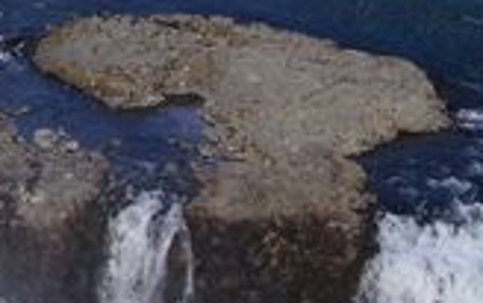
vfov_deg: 5.8
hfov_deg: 9.3
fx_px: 2939
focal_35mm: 223
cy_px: -271
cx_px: -21
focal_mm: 20
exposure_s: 1/800
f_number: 7.1
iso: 400
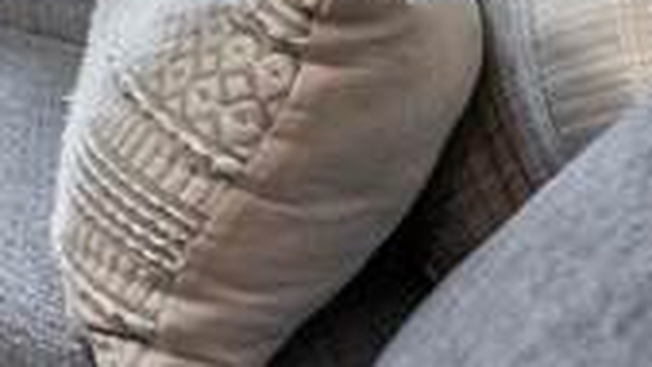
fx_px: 2195
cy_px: -1002
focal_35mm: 127
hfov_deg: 9.5
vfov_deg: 7.4
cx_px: -1636
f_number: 7.1
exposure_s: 1/40
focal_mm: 16
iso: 1600
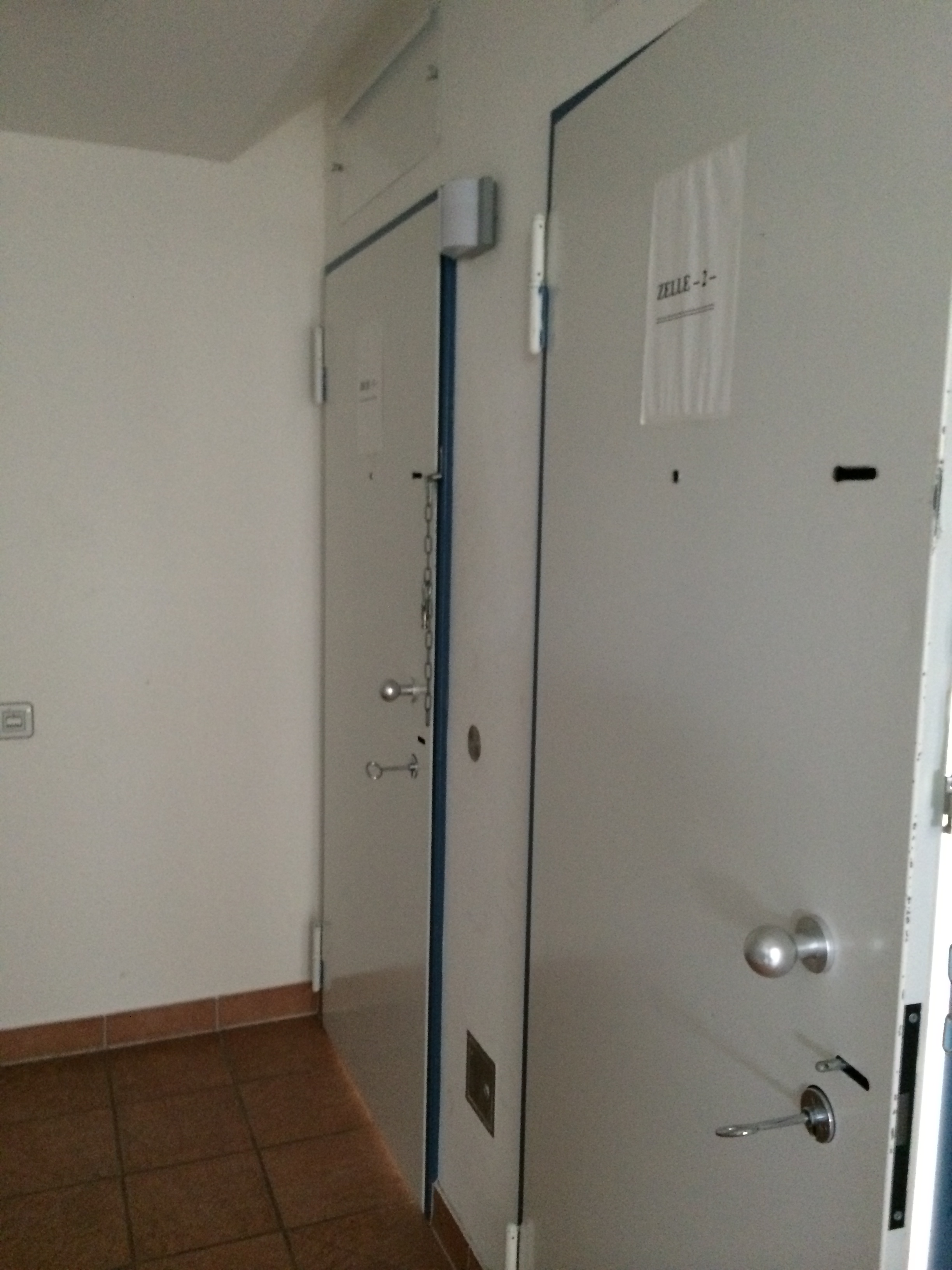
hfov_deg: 46.8
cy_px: 635
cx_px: 476
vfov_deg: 60.0
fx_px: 1100
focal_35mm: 30
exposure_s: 1/15
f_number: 2.2
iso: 400
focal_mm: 4.12
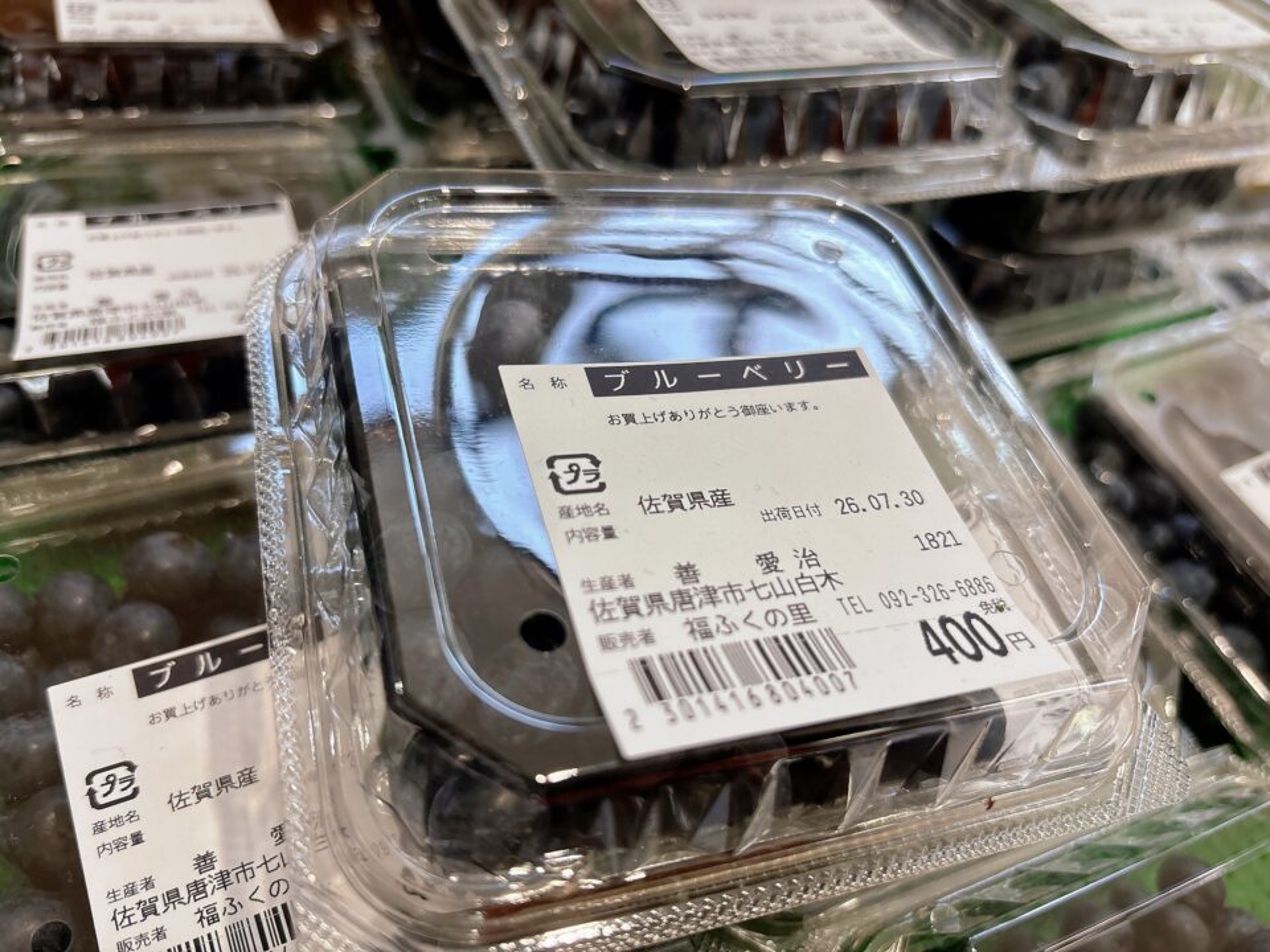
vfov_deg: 53.1
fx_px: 954
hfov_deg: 67.3
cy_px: 476
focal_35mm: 26
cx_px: 635
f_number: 1.6
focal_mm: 5.96
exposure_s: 1/120
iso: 125
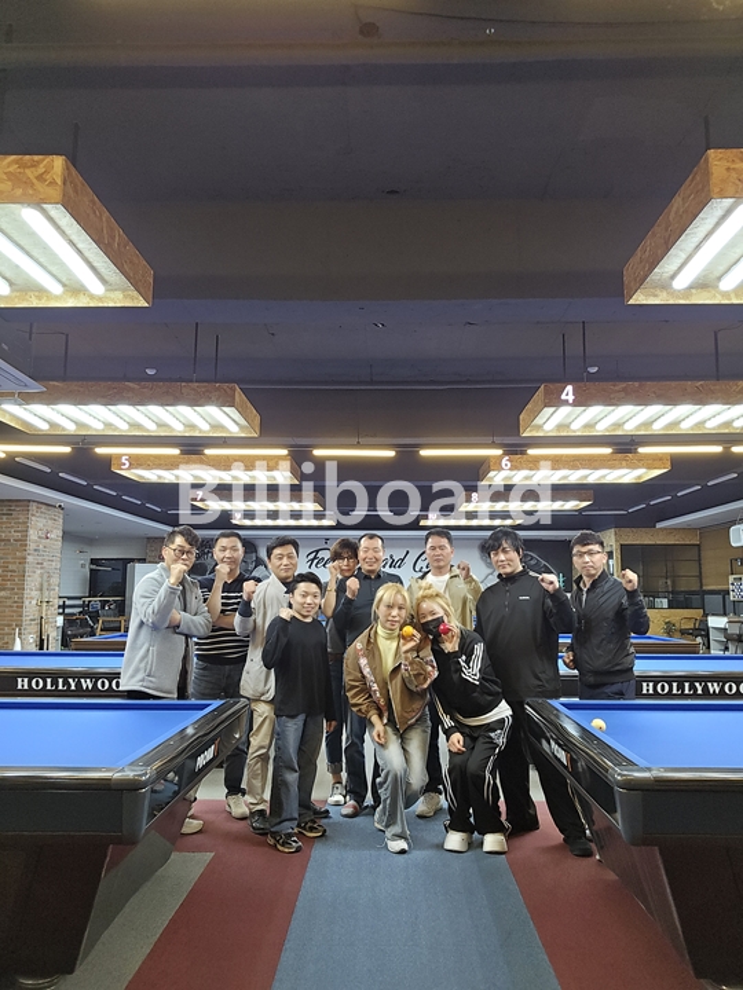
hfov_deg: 54.9
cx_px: 372
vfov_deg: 69.4
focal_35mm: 25
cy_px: 495
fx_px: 715
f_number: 2.2
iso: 320
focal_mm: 3.3
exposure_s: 1/120
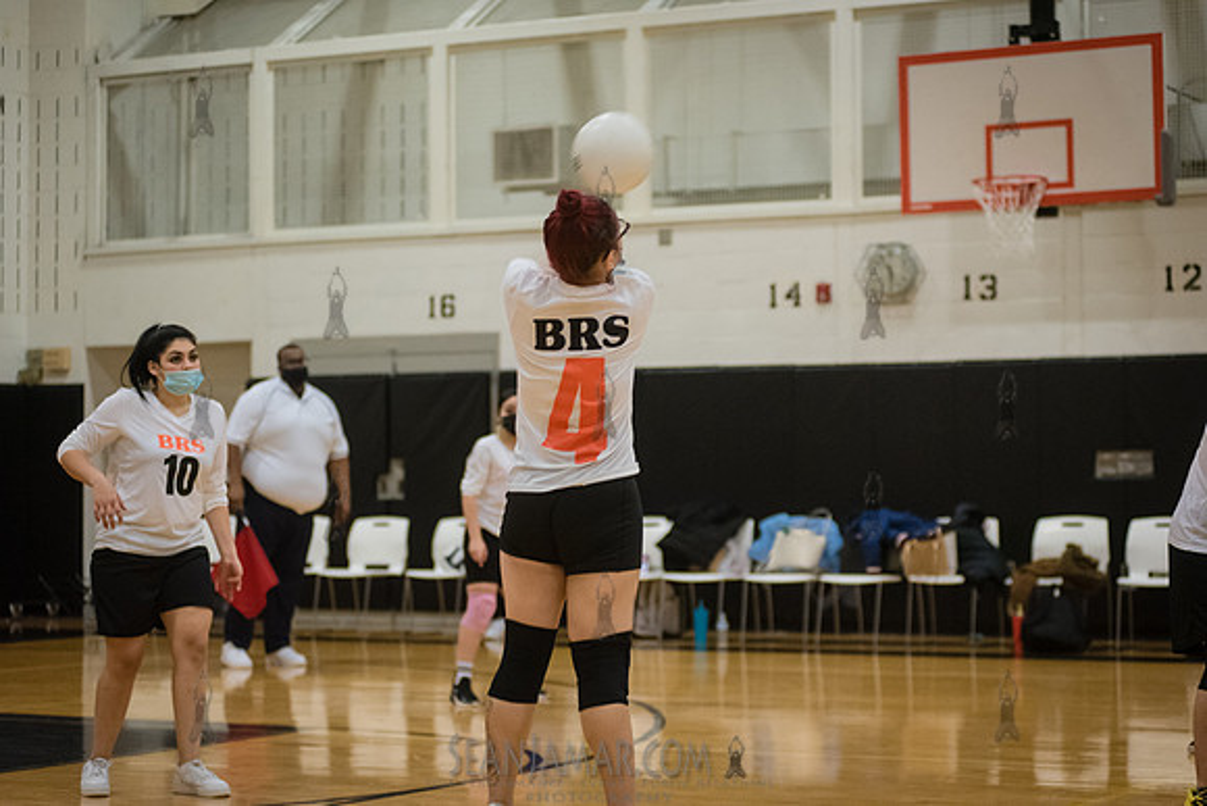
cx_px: 604
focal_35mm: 80
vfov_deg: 17.1
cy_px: 403
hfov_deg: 25.4
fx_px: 2683
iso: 5000
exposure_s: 1/400
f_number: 3.2
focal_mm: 80
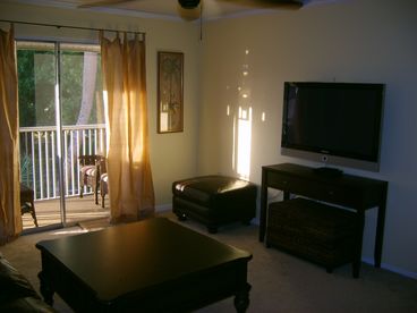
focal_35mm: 35
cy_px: 156
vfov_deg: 40.7
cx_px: 208
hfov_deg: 52.6
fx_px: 422
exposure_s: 1/30
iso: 50
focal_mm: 5.8
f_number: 2.8
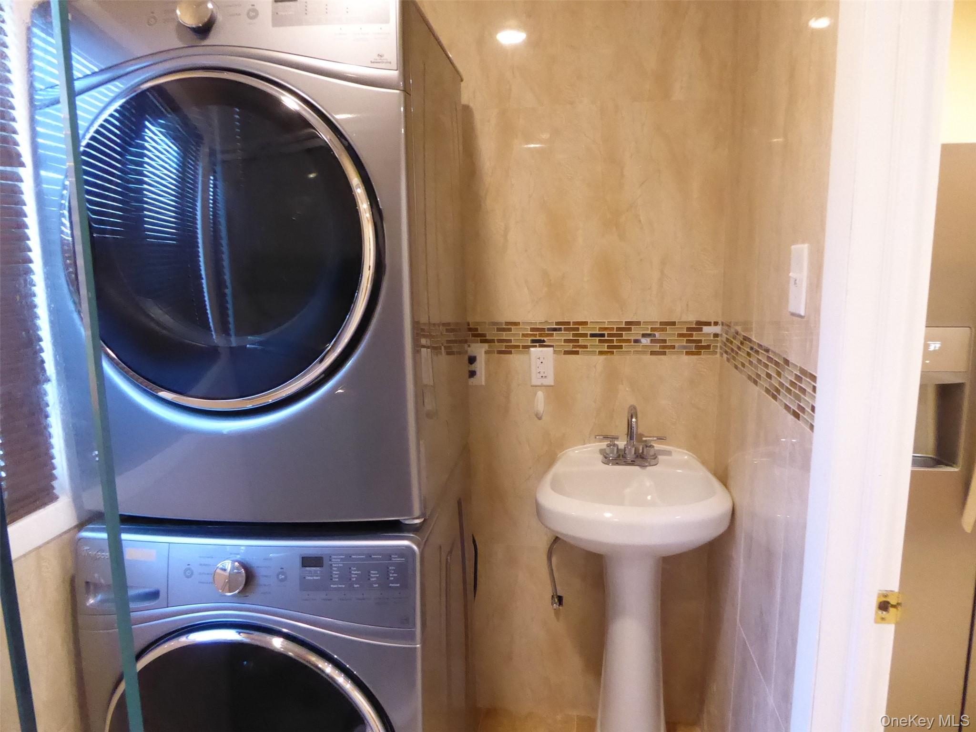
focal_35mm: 25
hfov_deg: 69.4
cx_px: 488
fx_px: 705
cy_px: 366
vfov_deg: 54.9
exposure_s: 1/60
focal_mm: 4.3
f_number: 3.3
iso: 1600
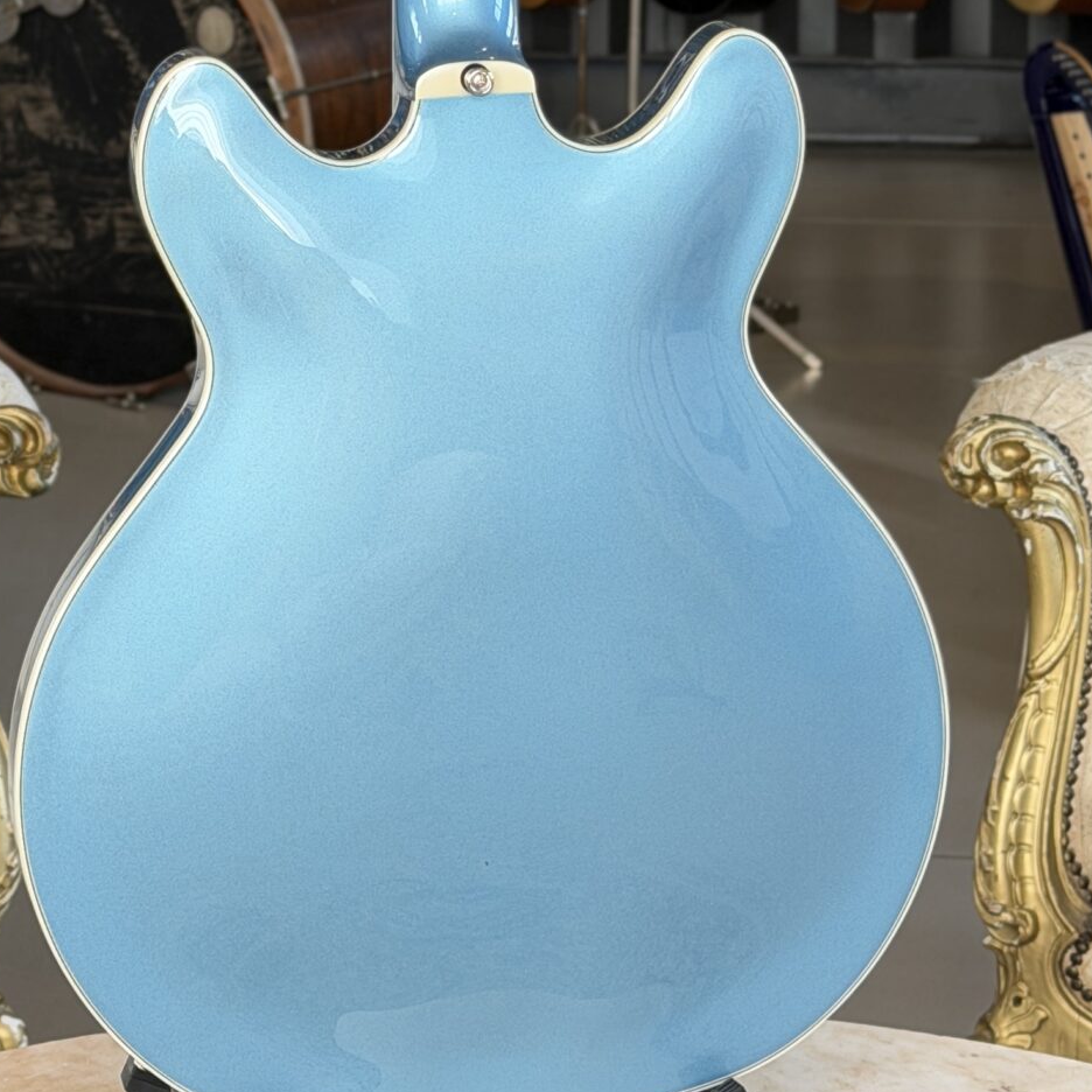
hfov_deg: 15.0
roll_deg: -0.1
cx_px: 468
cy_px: -133
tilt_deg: -6.3
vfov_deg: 14.6
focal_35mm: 116
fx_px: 4140
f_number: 1.78
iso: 64
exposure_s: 1/121
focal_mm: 6.76
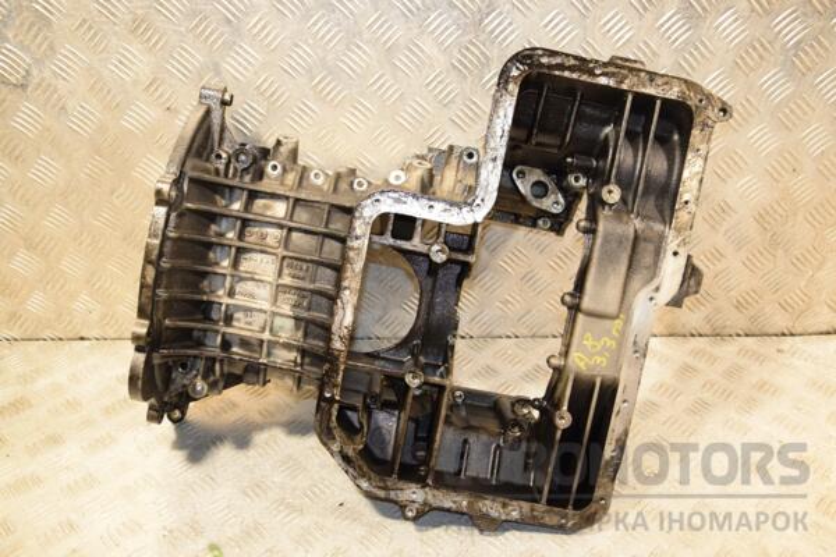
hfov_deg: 53.1
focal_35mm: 36
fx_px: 836
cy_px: 278
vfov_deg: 36.9
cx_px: 418
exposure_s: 1/160
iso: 800
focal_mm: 24
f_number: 5
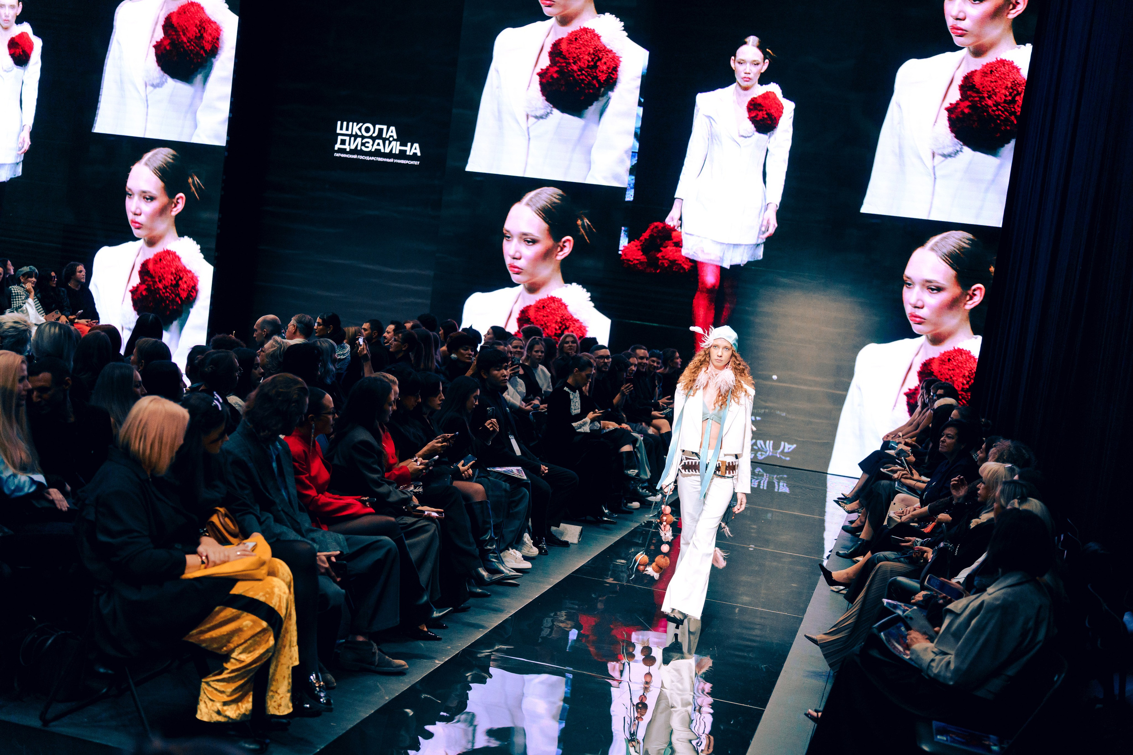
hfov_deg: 47.4
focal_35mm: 41
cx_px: 566
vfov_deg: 32.6
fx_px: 1290
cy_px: 378
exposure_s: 1/320
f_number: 2.2
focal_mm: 41
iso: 1000
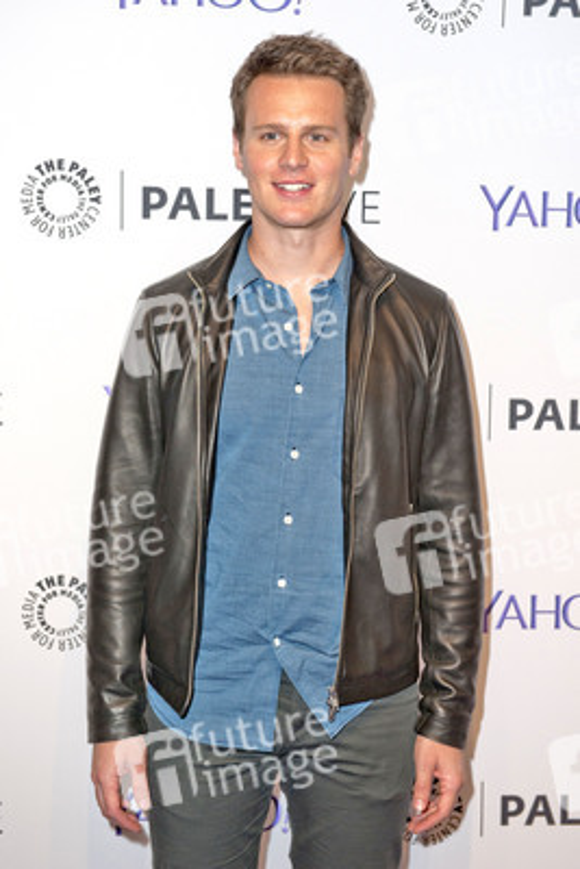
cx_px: 290
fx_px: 1400
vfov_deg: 34.5
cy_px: 434
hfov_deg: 23.4
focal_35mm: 58
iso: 400
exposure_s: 1/400
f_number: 4
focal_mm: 58
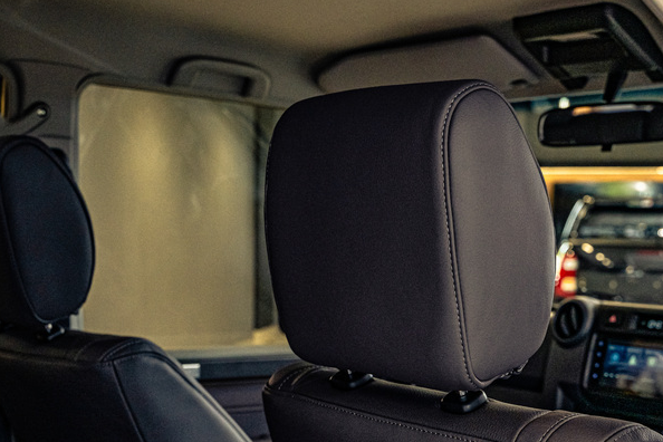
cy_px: 333
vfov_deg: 21.7
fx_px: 1142
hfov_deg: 32.4
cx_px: 326
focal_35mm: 62
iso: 1250
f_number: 5
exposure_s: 1/200
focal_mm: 36
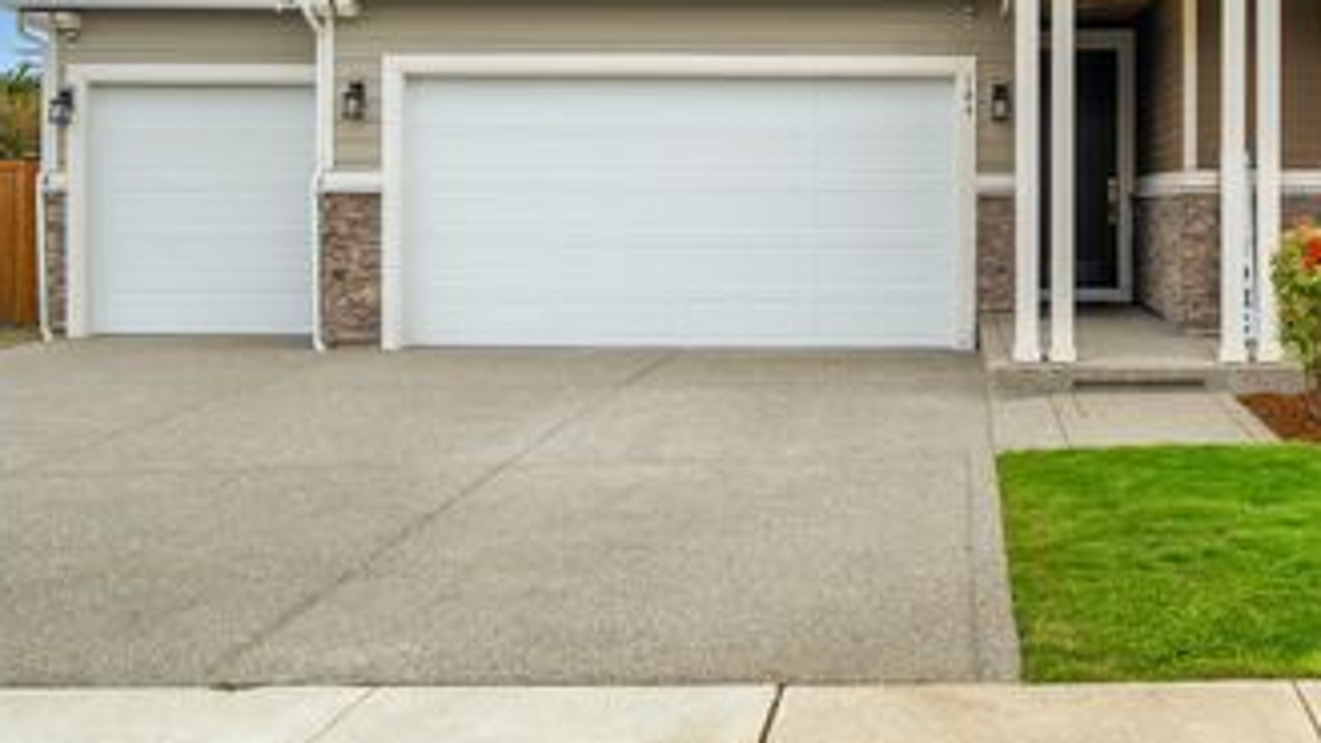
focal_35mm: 35
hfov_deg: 55.3
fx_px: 1226
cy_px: 155
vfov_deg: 32.8
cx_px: 891
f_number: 8
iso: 100
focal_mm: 22
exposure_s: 1/80
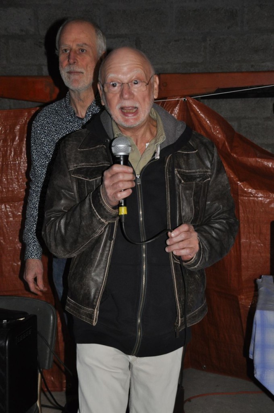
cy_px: 206
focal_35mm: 60
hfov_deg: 22.6
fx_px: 687
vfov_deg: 33.4
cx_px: 137
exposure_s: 1/60
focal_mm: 40
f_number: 4.8
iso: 800
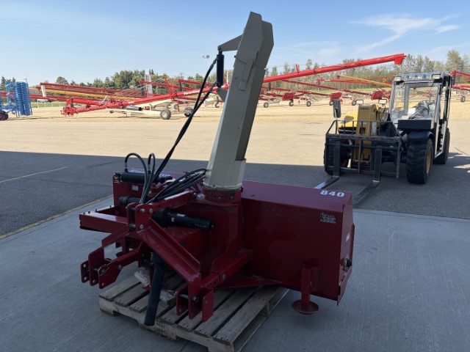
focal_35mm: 26
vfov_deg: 53.1
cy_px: 176
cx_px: 235
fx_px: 353
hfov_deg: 67.3
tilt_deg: -13.0
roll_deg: +2.0
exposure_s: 1/1901
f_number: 1.6
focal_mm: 5.96
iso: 50
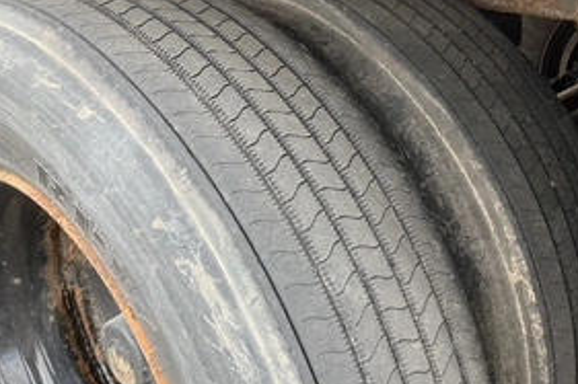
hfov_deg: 45.4
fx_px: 690
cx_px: 311
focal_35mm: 43
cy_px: 170
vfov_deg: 31.1
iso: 32
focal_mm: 3
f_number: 1.8
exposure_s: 1/127
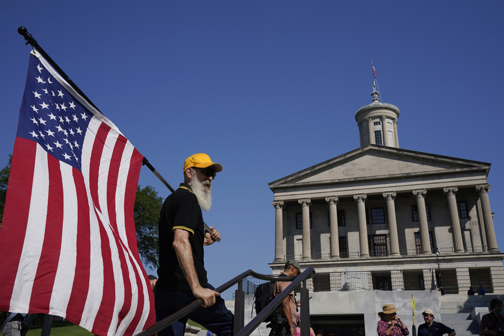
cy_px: 168
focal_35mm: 35
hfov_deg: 54.4
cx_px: 252
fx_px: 490
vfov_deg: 37.9
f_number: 7.1
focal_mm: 35
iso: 125
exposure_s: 1/800
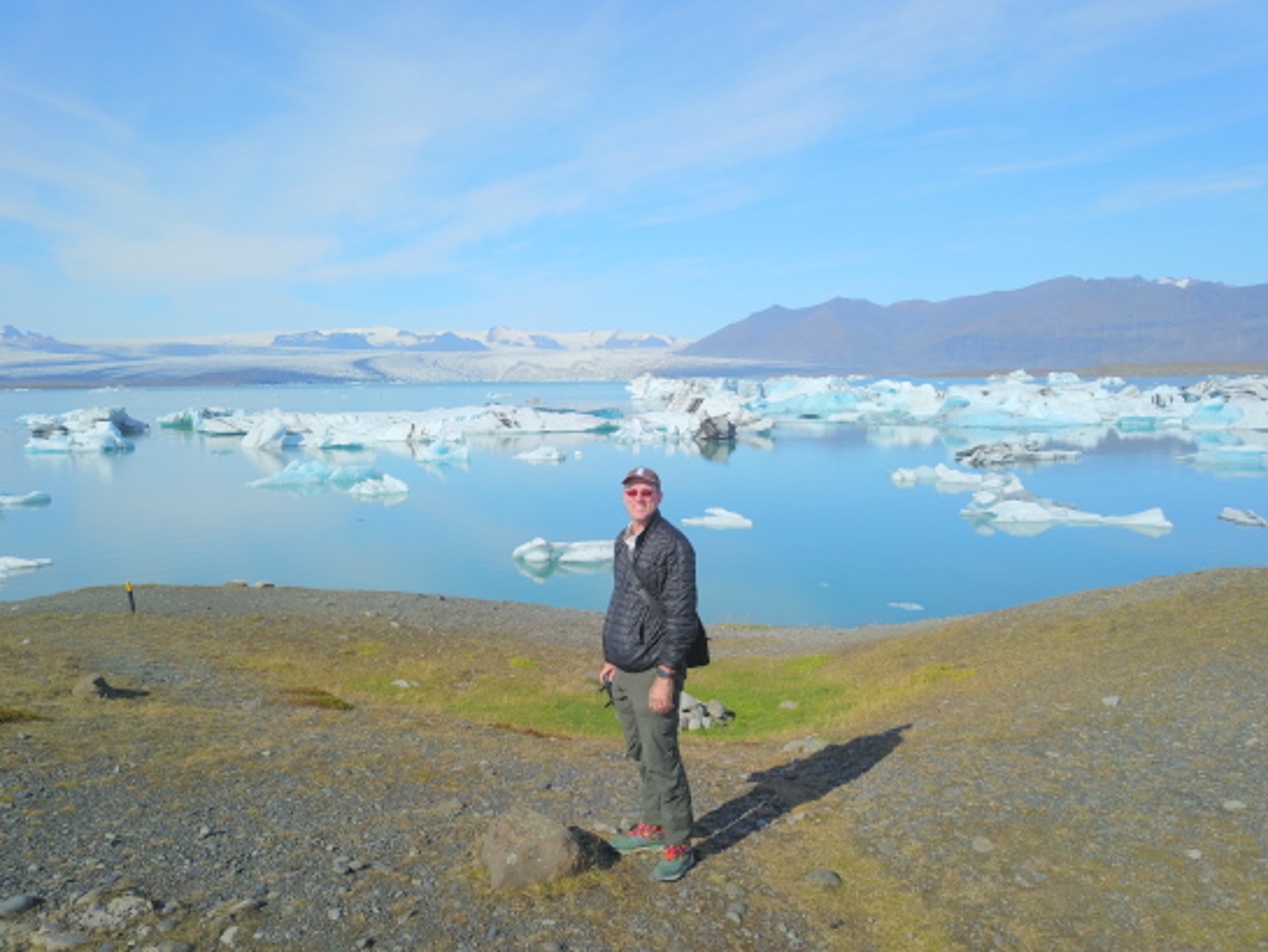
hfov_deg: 67.3
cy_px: 476
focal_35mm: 26
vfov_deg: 53.1
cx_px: 634
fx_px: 953
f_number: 2.2
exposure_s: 1/100
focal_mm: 4.73
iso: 140
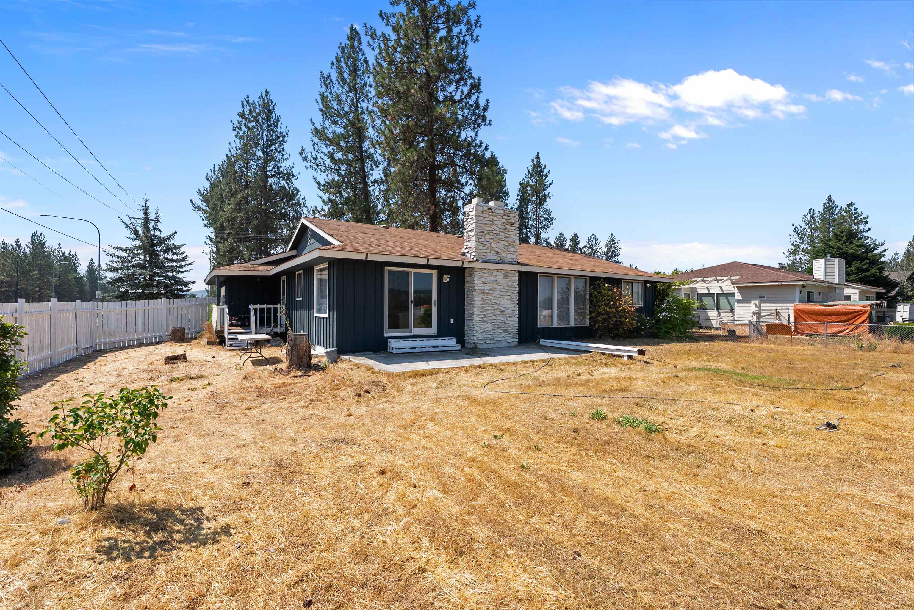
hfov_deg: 96.7
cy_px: 305
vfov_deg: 73.8
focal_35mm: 16
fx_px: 406
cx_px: 457
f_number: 8
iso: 400
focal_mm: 16
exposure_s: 1/320
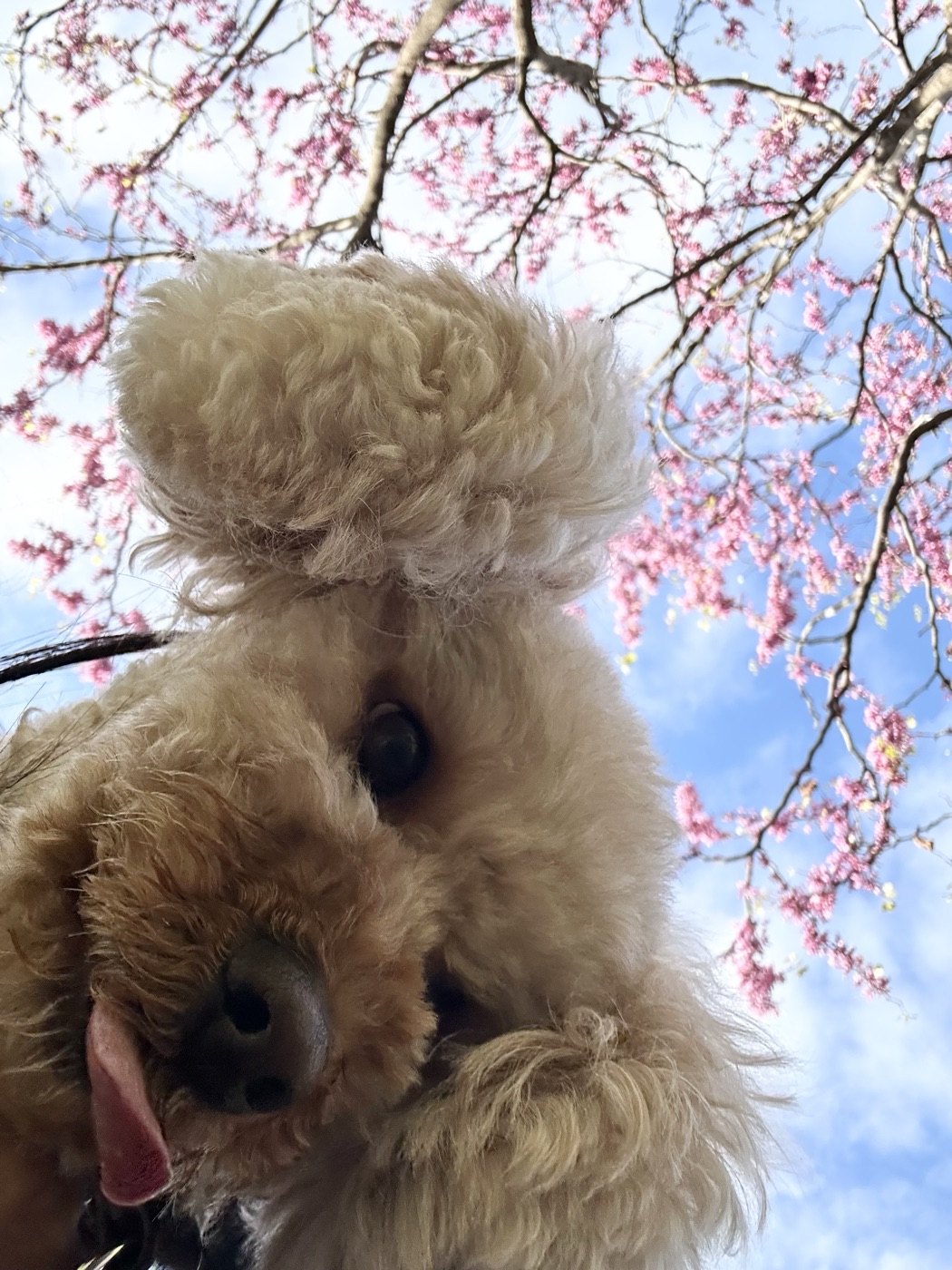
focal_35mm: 30
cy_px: 635
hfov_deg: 46.8
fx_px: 1100
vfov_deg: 60.0
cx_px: 476
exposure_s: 1/370
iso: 25
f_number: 1.9
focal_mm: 2.69
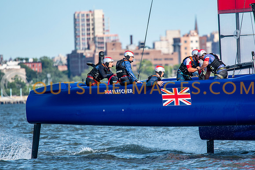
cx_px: 128
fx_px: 4463
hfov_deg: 3.3
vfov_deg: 2.2
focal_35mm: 630
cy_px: 85
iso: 500
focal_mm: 420
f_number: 5.6
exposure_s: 1/1600
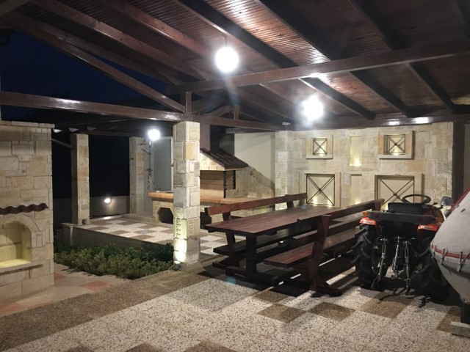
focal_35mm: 29
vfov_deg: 48.2
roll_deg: -0.9
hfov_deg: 61.7
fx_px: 394
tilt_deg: -2.2
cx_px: 235
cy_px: 176
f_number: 2.2
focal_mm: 4.15
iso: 160
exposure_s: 1/8
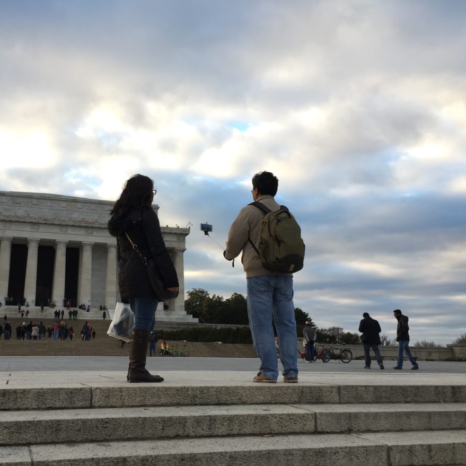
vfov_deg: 47.2
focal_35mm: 35
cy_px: 238
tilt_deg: +13.2
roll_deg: +0.1
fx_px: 533
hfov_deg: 46.9
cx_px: 183
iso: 32
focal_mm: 4.15
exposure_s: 1/186
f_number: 2.2
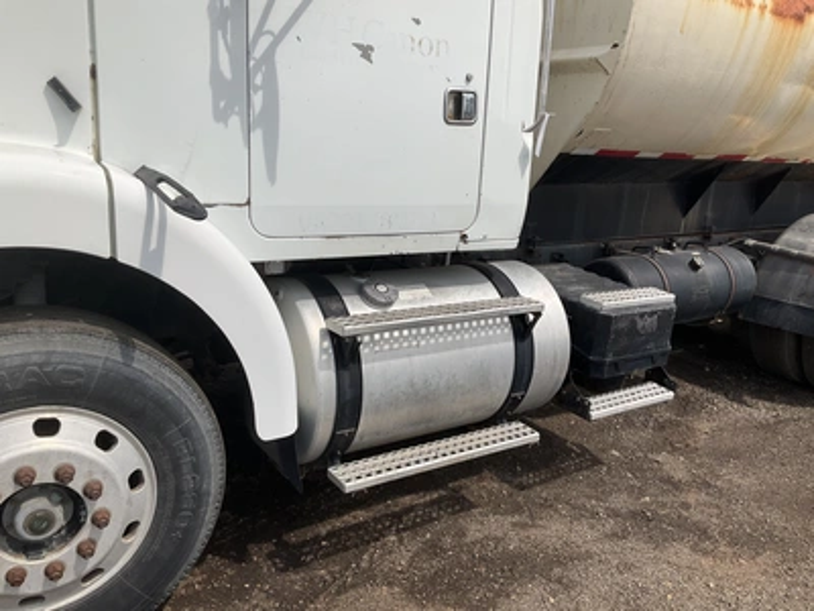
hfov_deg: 61.7
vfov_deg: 48.2
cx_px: 407
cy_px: 306
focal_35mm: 29
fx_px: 682
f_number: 1.8
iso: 25
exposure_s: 1/2959
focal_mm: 3
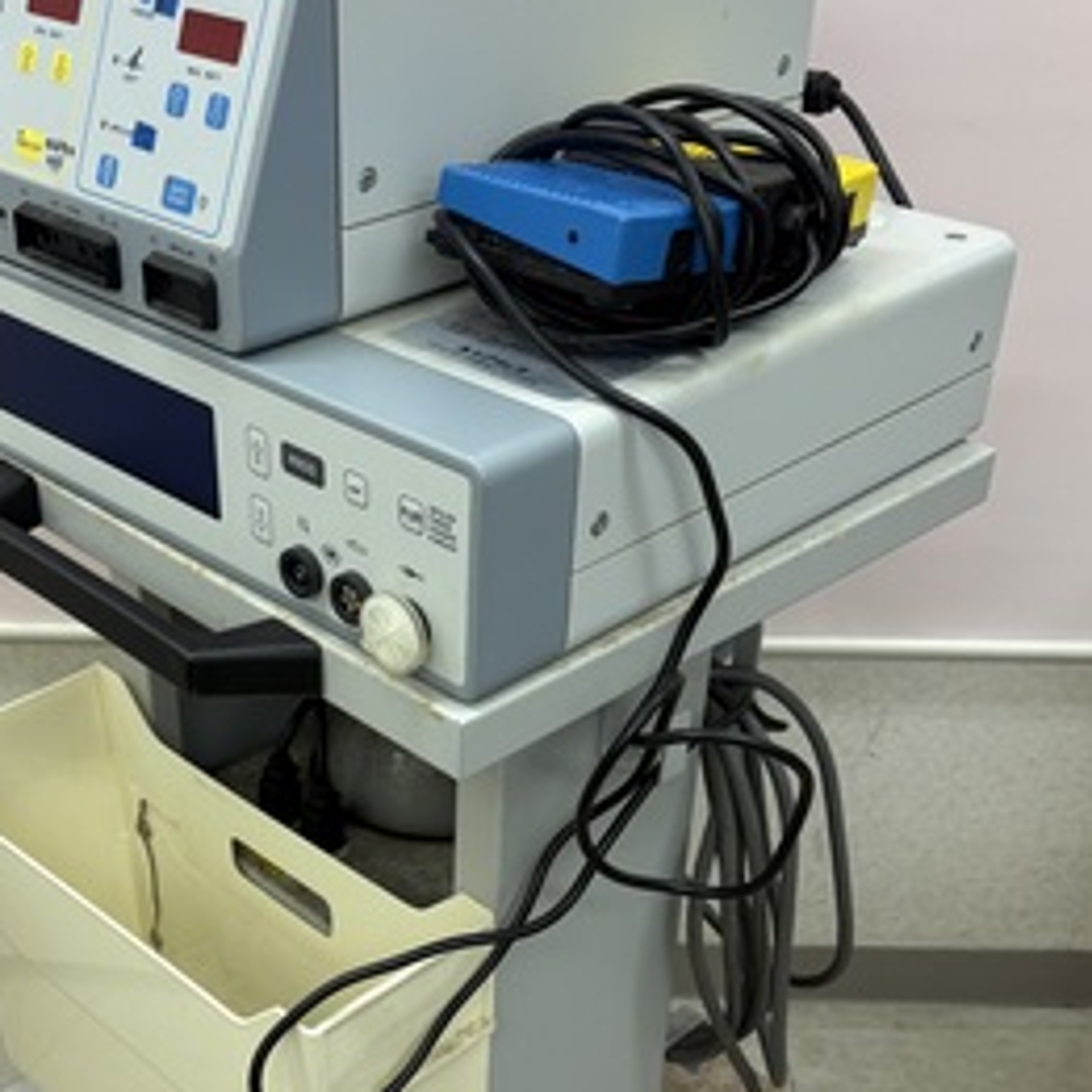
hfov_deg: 35.8
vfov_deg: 35.8
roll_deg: +0.3
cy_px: 703
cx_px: 397
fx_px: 1677
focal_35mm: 47
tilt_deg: -34.1
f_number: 1.6
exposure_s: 1/120
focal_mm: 5.96
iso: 50
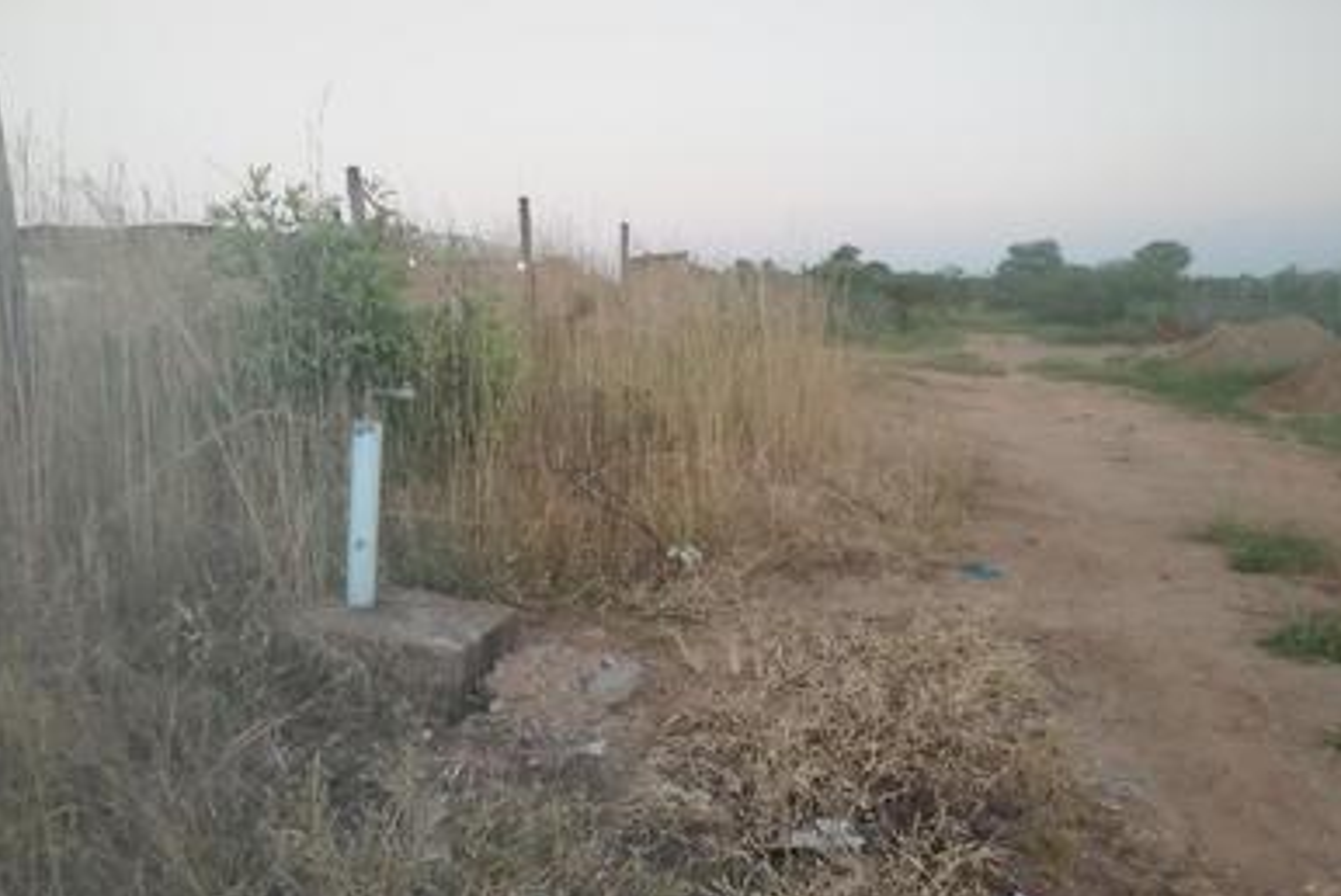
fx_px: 1044
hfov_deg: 65.4
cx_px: 684
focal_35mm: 28
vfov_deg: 46.5
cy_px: 434
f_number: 1.9
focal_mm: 4.95
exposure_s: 1/100
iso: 799
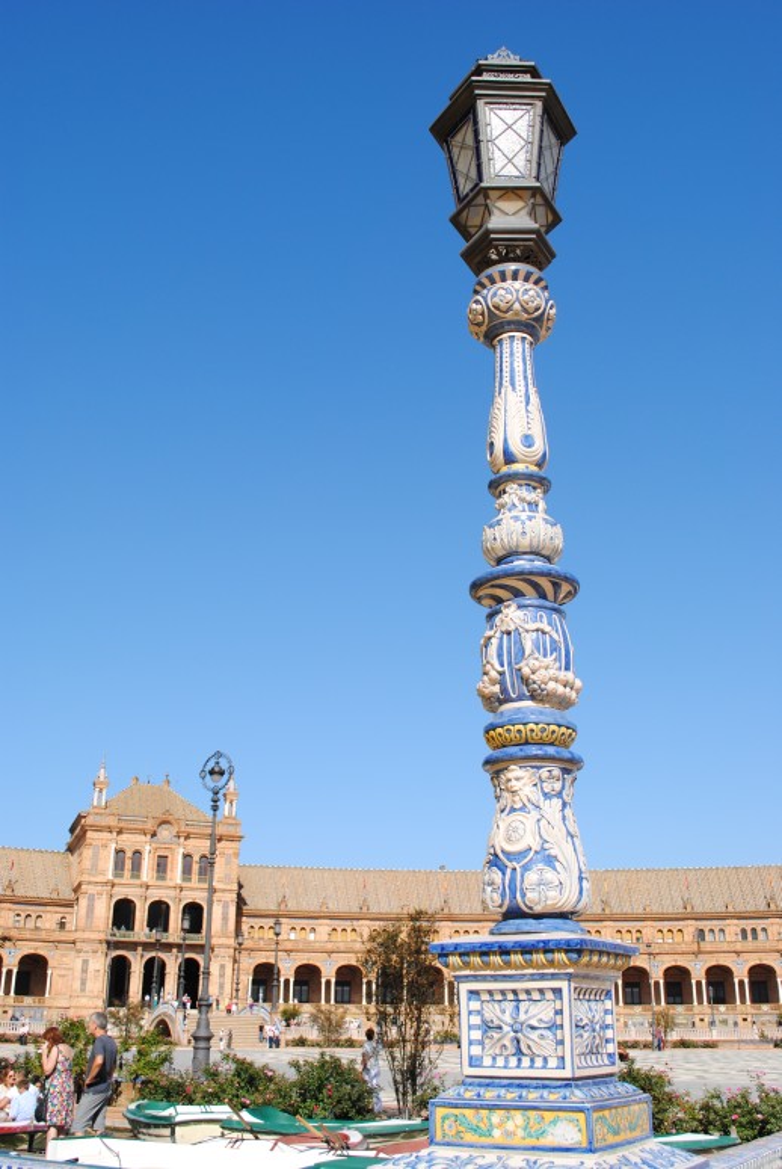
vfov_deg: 57.2
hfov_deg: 40.1
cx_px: 391
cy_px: 584
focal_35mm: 33
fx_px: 1072
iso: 100
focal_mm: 22
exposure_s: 1/320
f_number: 9
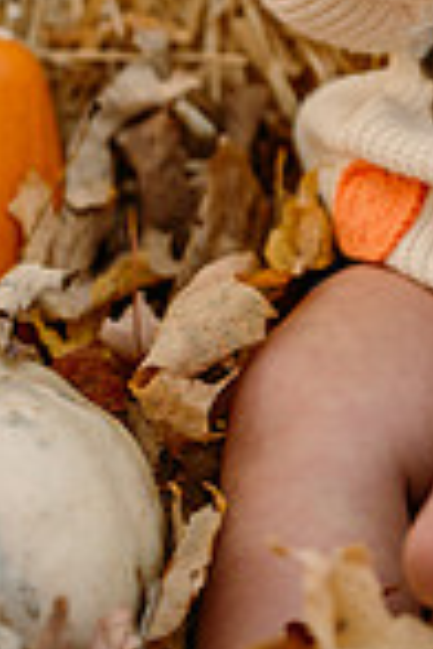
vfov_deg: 12.7
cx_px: 658
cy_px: -331
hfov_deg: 8.7
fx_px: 2760
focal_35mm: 153
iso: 250
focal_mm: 50
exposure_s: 1/400
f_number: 2.2
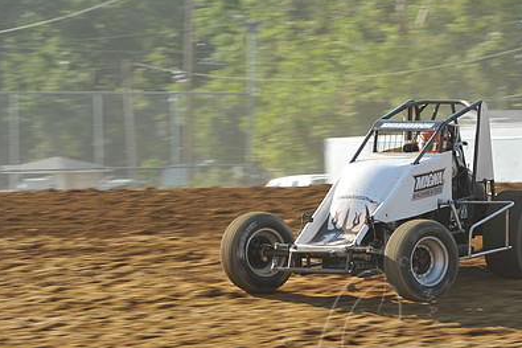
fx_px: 3406
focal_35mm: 235
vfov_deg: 5.8
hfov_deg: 8.8
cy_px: 200
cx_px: 358
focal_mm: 160
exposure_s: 1/320
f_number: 10
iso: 400
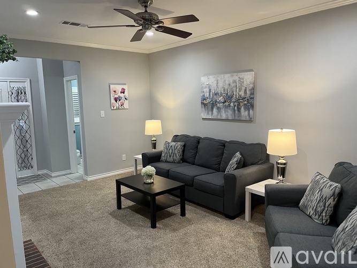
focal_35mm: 26
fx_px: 268
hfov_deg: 67.3
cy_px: 134
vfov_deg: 53.0
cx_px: 178
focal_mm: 5.1
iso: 160
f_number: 1.6
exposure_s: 1/60
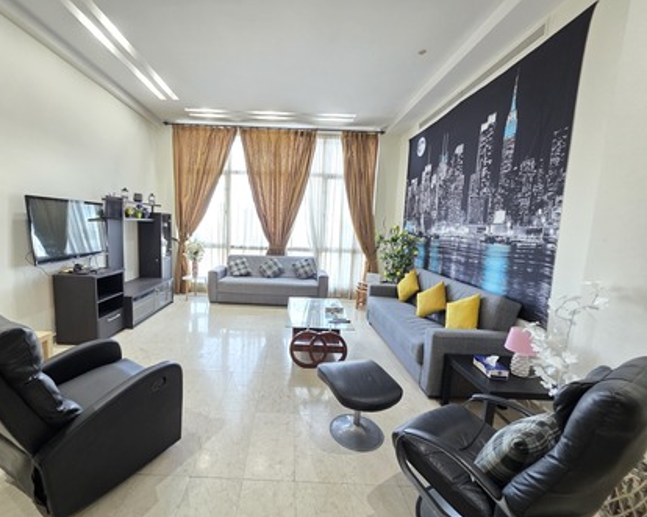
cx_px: 291
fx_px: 268
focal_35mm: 14
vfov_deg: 87.9
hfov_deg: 100.4
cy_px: 266
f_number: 1.9
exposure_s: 1/50
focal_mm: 2.2
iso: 320
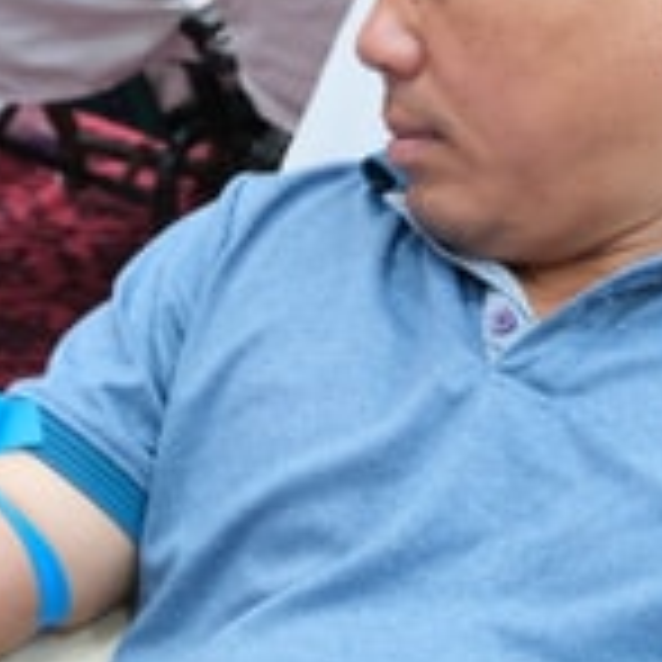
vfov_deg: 16.8
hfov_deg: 16.2
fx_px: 2229
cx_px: -153
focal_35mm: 103
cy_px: 167
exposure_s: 1/100
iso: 1250
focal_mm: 22.3
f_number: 4
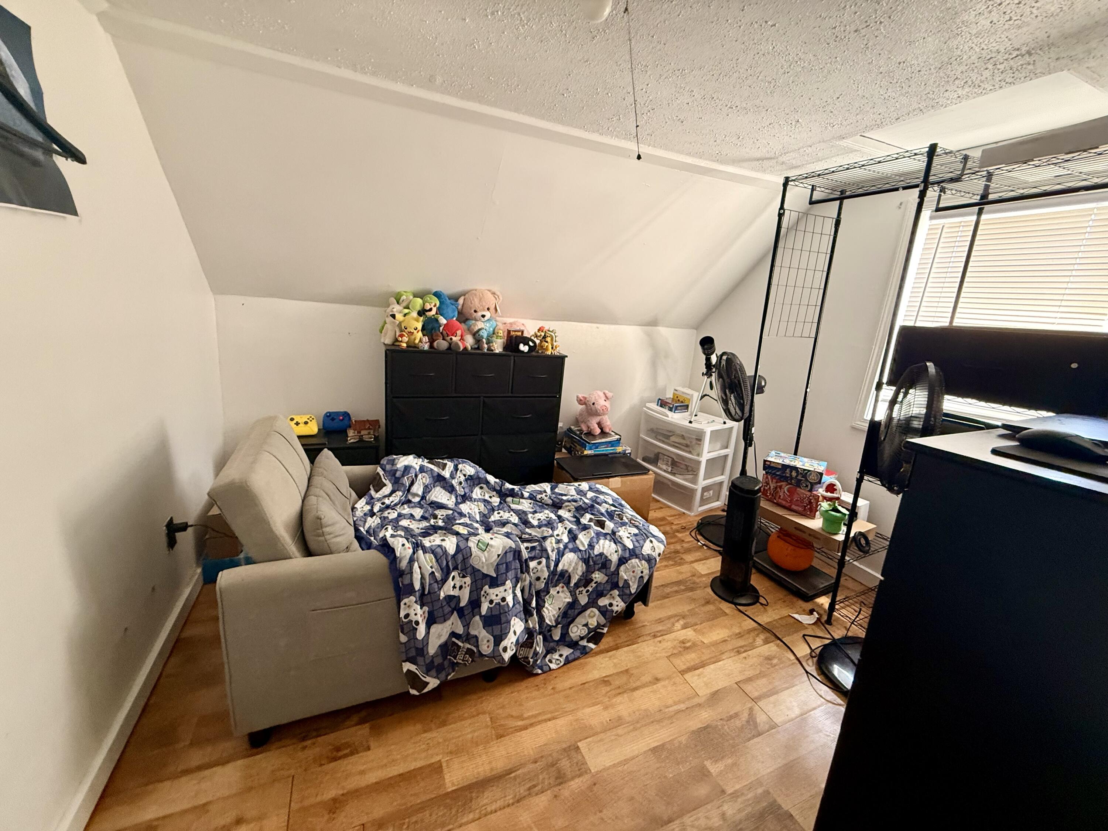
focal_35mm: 14
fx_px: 448
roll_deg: -5.0
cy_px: 416
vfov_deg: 85.7
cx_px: 554
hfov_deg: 102.1
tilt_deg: -13.8
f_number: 2.2
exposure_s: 1/65
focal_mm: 2.22
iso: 320
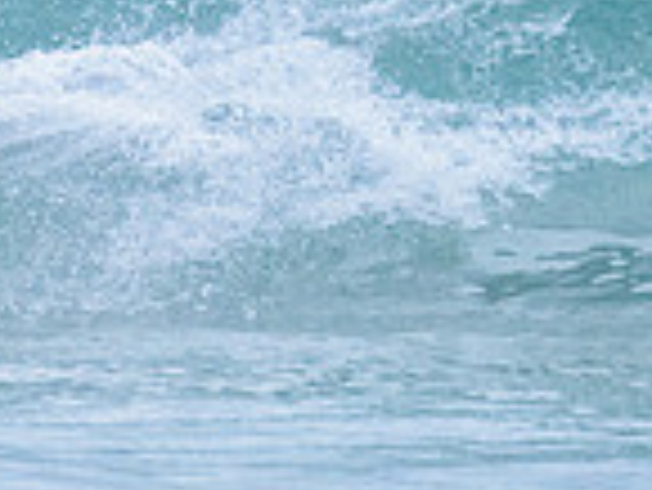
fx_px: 44544
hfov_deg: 0.8
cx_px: -196
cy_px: -91
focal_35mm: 2363
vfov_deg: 0.6
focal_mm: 500
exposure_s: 1/2000
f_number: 5.6
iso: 3600
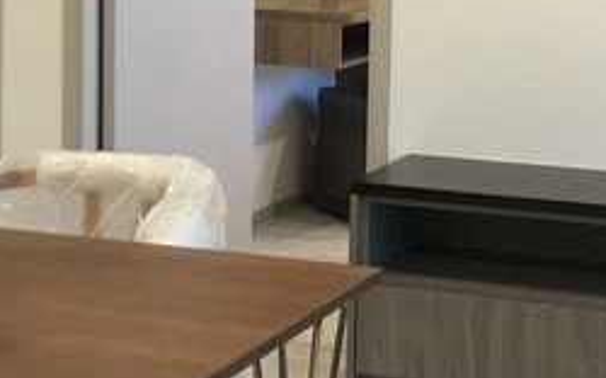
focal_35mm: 105
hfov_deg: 19.8
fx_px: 1733
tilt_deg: -7.6
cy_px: 39
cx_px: 347
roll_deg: +0.0
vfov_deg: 12.4
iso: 250
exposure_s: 1/33
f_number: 2.4
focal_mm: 3.3
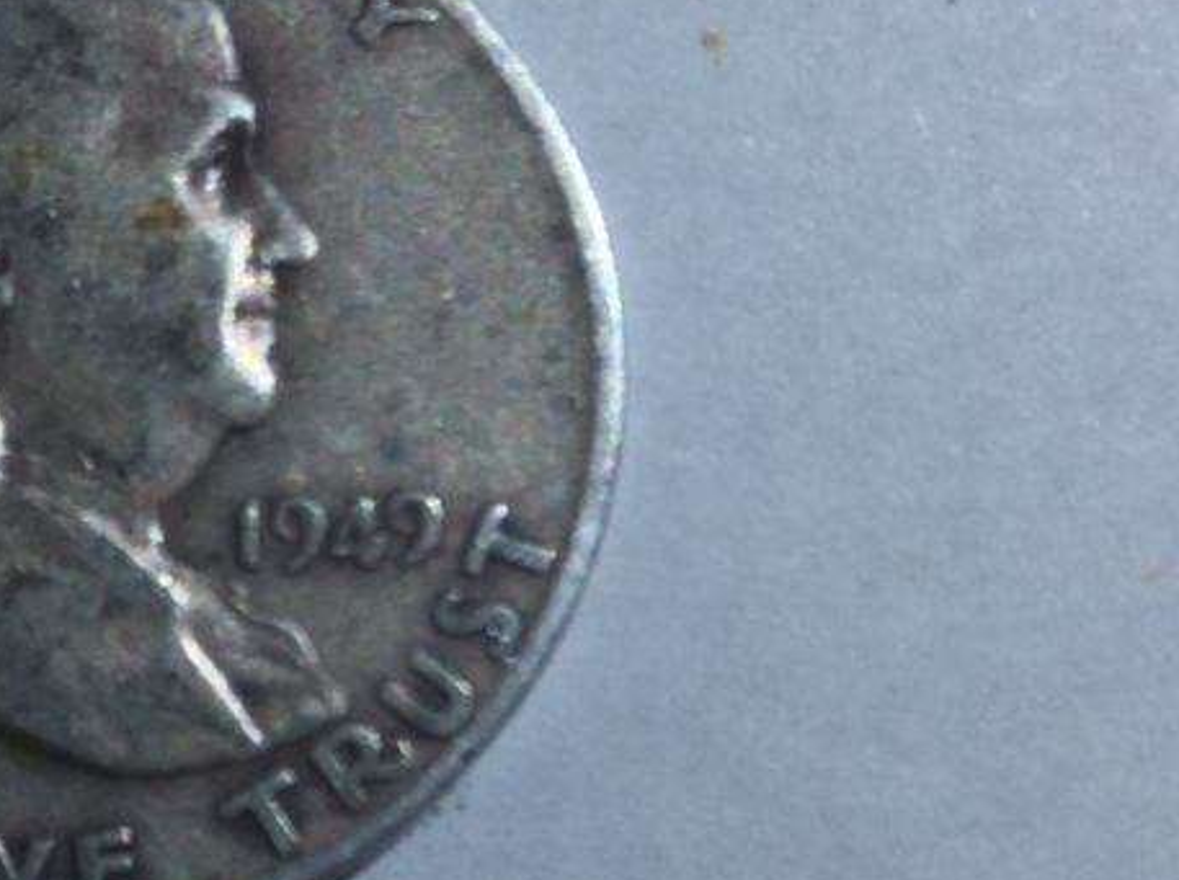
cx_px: 119
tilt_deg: -81.4
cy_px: 559
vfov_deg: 20.9
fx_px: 2380
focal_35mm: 70
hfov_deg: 26.9
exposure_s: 1/24
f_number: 2.4
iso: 64
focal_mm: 3.3
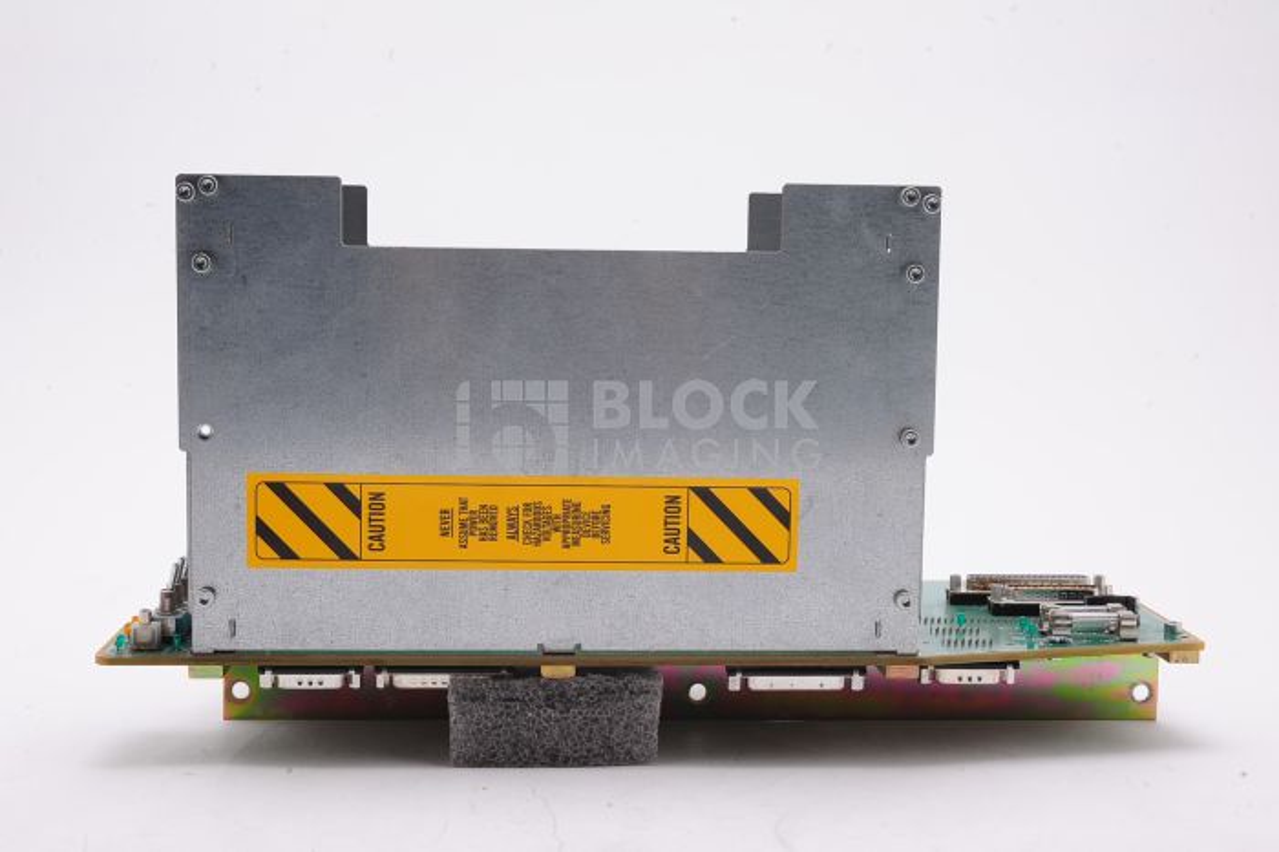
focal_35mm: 50
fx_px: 1775
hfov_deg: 39.6
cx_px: 640
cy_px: 426
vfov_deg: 27.0
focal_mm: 50
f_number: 14
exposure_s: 1/125
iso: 320
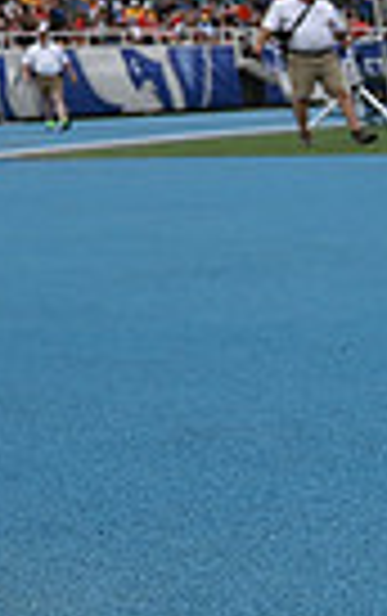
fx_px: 1598
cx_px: -814
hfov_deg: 9.9
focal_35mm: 95
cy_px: -200
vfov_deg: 19.9
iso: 320
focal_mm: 22
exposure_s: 1/2000
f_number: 5.6
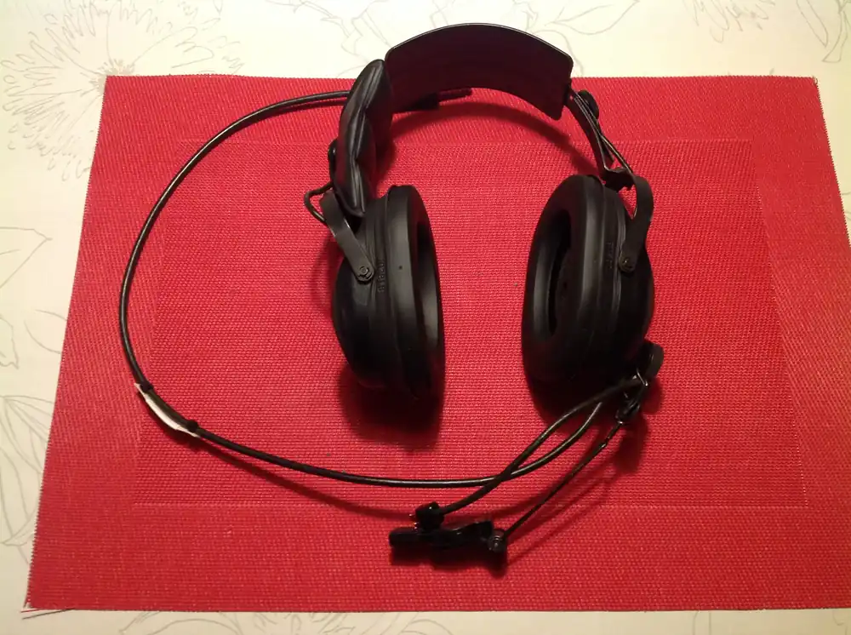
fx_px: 859
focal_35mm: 35
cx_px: 426
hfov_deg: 52.7
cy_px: 318
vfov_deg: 40.6
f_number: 2.4
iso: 200
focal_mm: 4.28
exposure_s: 1/15
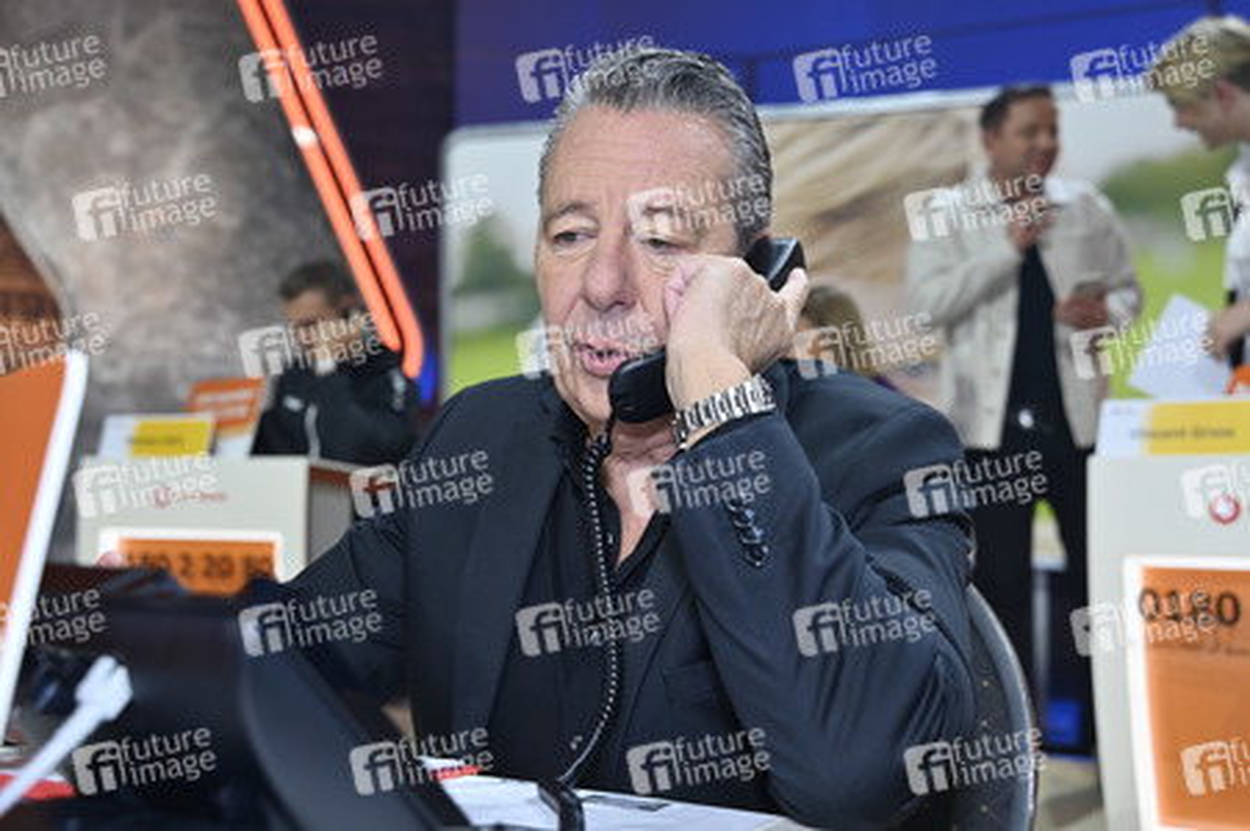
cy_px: 416
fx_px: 1423
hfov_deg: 47.4
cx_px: 625
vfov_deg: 32.6
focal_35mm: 41
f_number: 4
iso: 1000
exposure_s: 1/200
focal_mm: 41
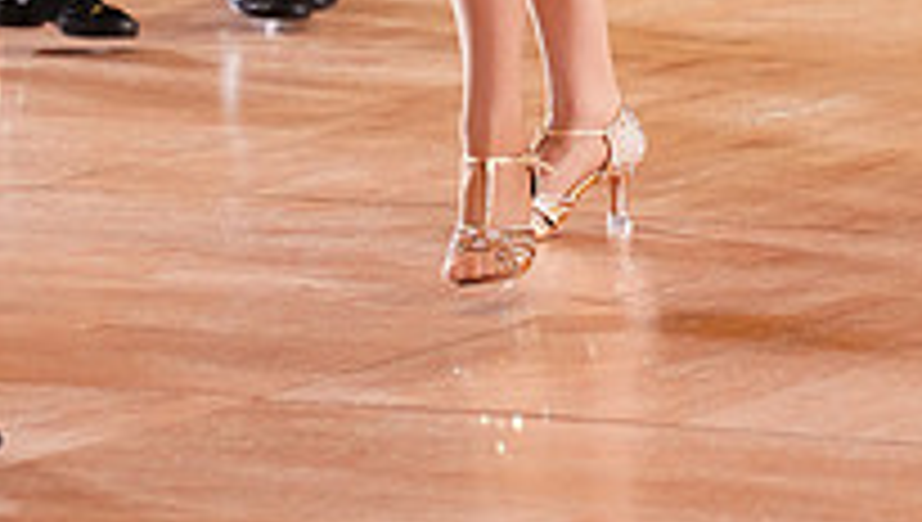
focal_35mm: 346
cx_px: 110
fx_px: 8471
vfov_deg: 3.5
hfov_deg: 6.2
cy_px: -432
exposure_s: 1/500
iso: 2000
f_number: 2.8
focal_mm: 117
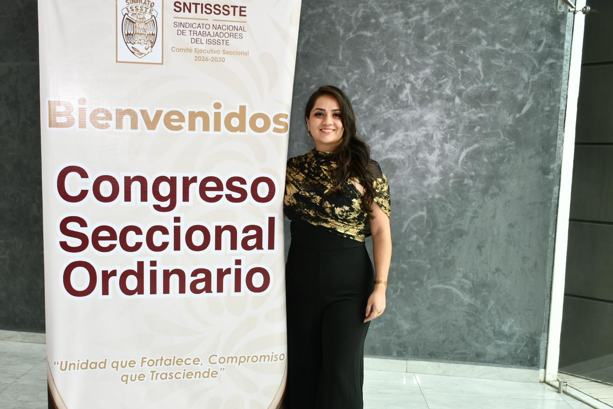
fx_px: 715
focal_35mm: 42
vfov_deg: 31.8
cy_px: 245
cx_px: 266
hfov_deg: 46.3
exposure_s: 1/90
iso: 200
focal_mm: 23
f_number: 4.8
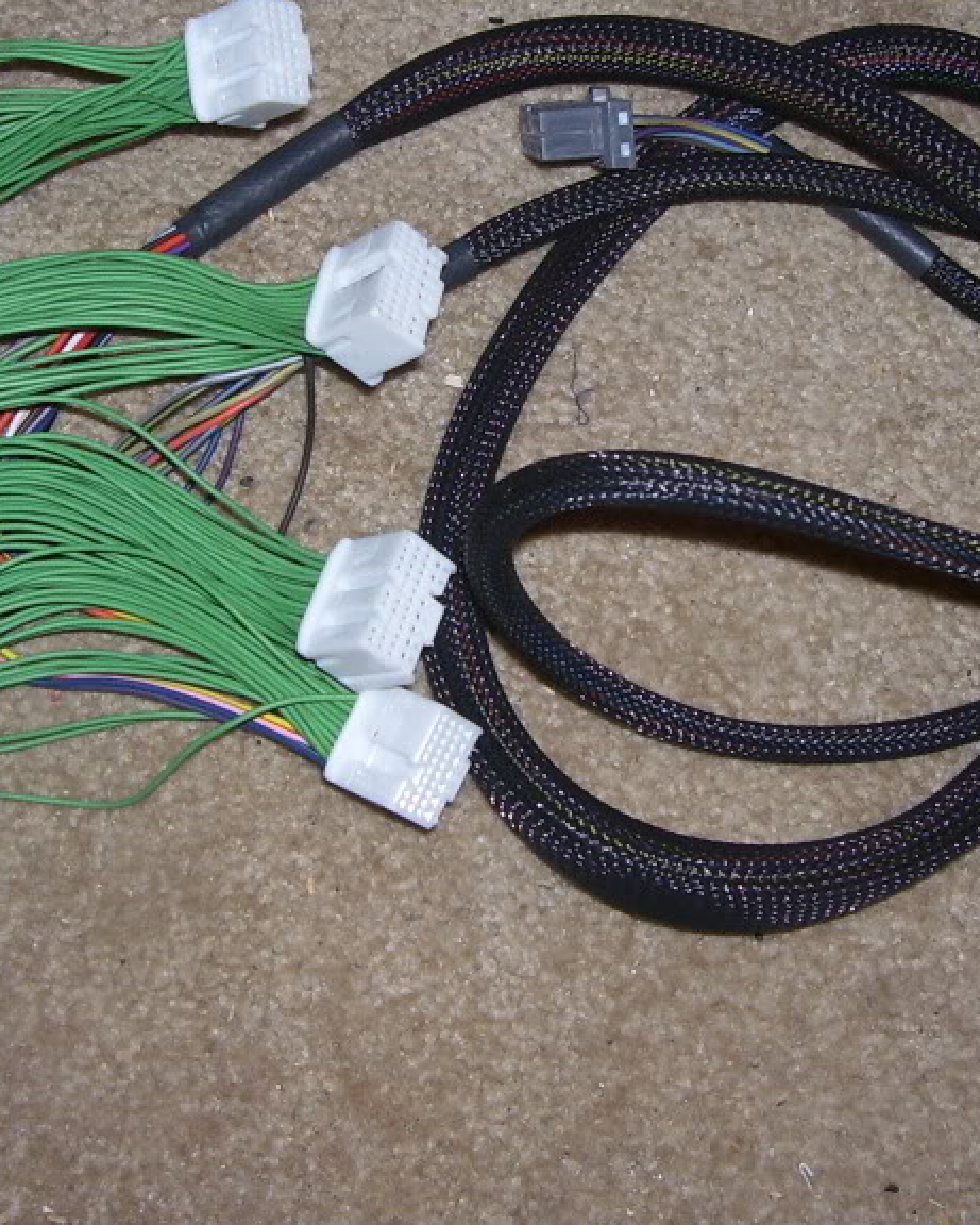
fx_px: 2138
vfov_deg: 31.7
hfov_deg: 25.8
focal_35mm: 59
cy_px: 419
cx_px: 419
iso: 80
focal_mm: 5.6
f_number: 2.7
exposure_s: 1/60
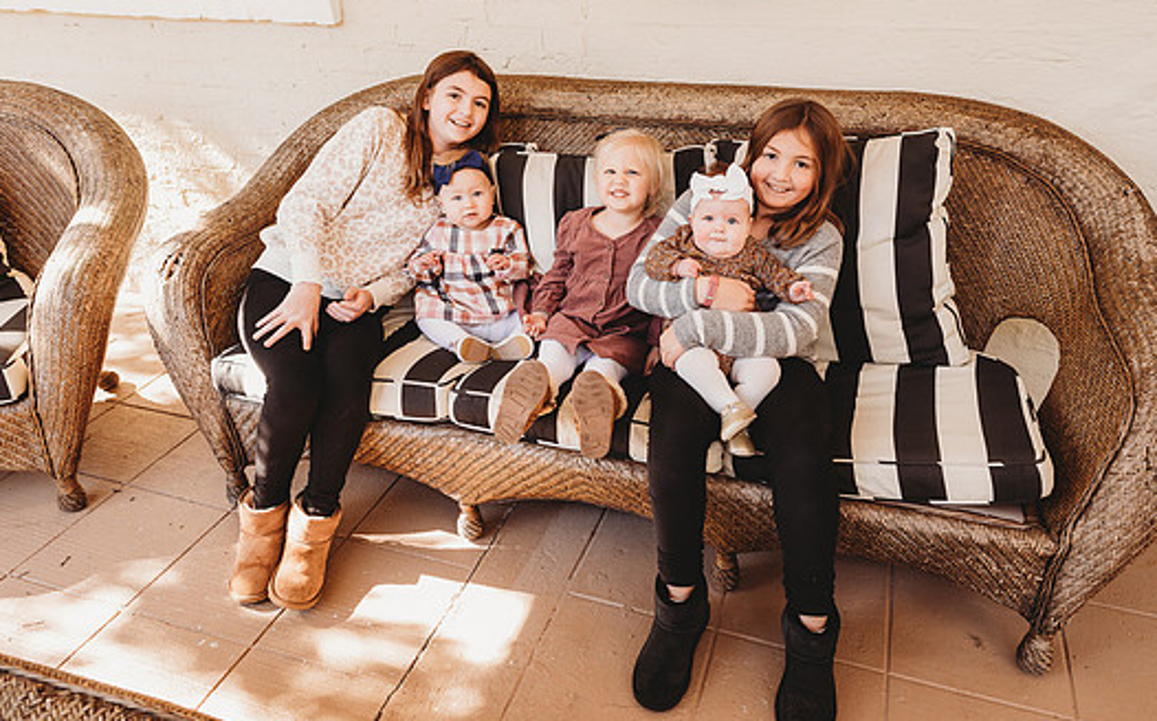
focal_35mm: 27
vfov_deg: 45.8
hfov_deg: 68.4
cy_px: 304
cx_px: 596
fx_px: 851
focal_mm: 24
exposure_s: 1/100
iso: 400
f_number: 4.5
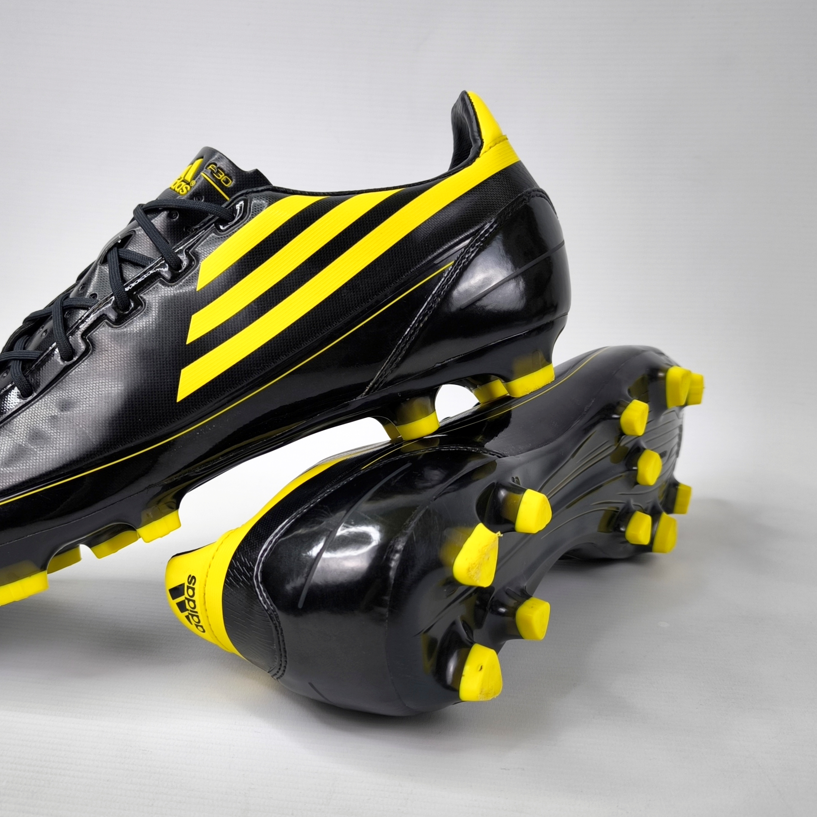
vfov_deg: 54.0
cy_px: 400
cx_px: 255
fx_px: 801
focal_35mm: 30
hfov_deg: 52.7
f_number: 1.9
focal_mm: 6.92
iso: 64
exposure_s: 1/100
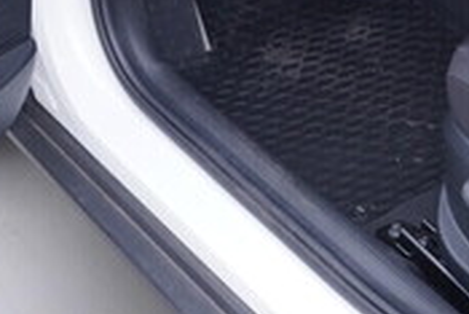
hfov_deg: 18.0
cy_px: -144
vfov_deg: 11.7
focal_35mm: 113
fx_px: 1473
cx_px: 139
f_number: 2.8
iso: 160
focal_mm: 24
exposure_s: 1/40
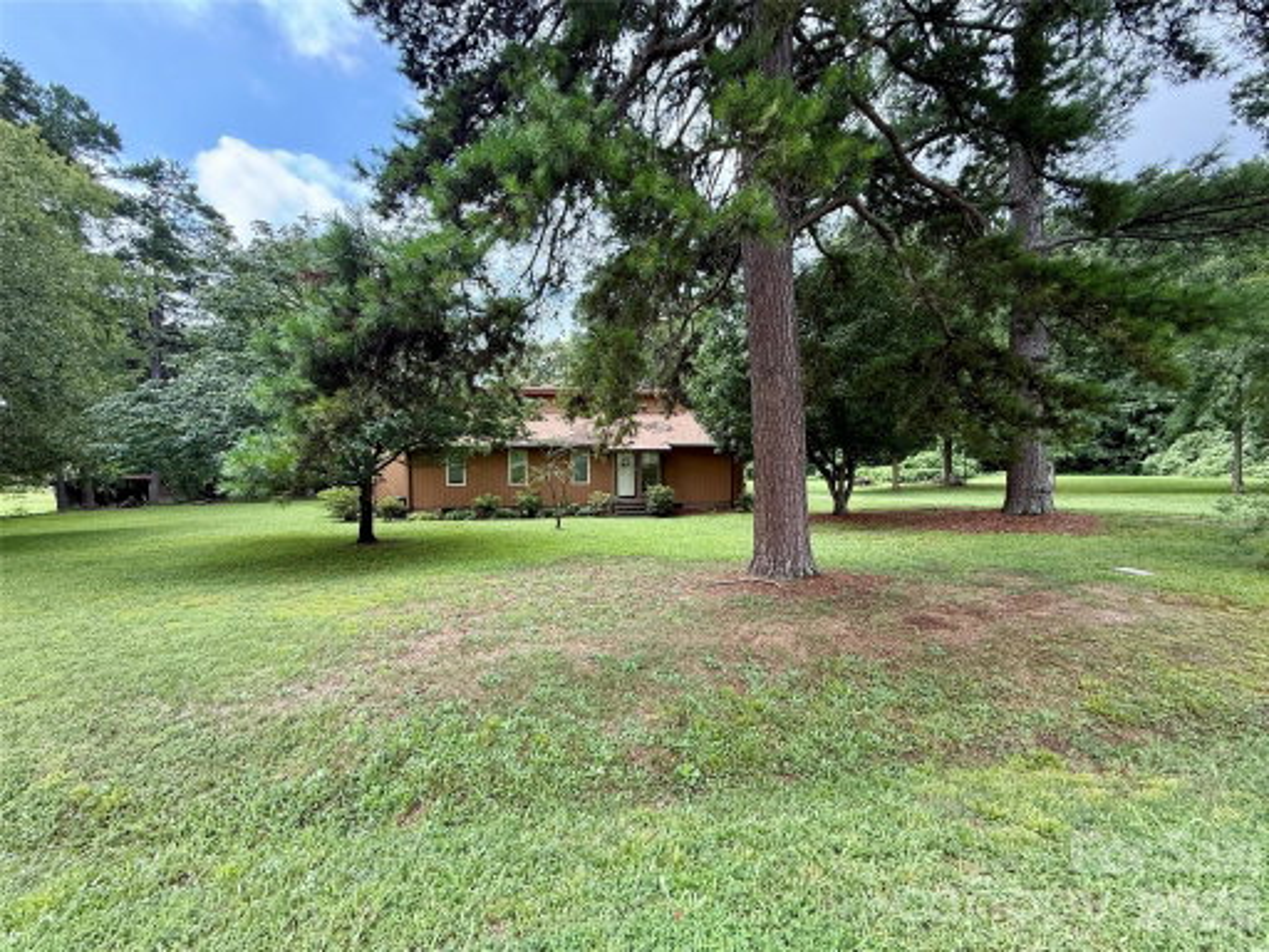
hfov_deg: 102.1
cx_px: 634
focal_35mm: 14
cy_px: 476
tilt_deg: -2.2
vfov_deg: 85.7
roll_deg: +0.0
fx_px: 513
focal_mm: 2.22
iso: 64
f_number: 2.2
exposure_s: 1/353
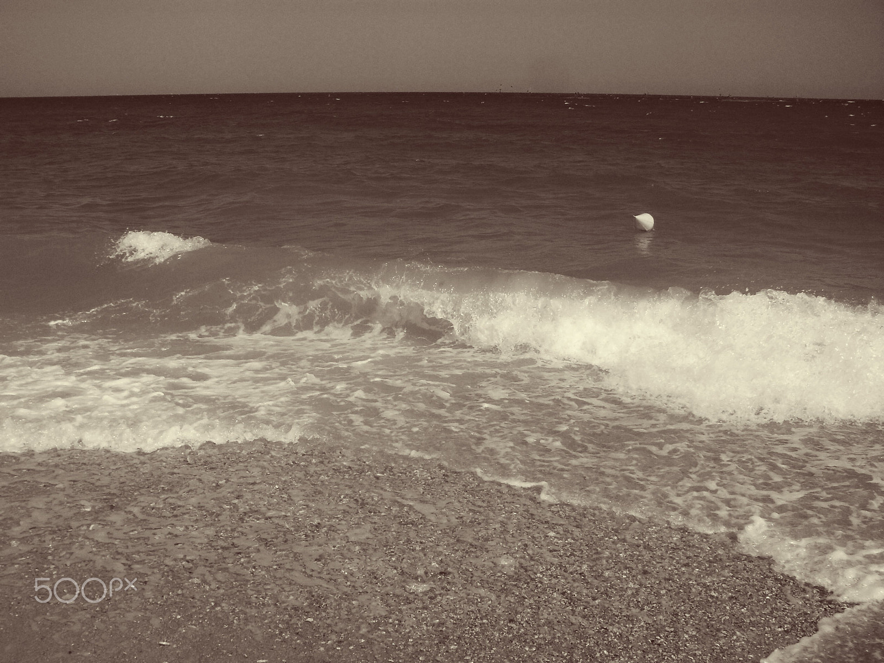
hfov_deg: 49.0
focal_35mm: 38
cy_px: 332
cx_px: 442
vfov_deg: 37.7
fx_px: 970
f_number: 8.3
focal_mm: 6.3
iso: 80
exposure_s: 1/350
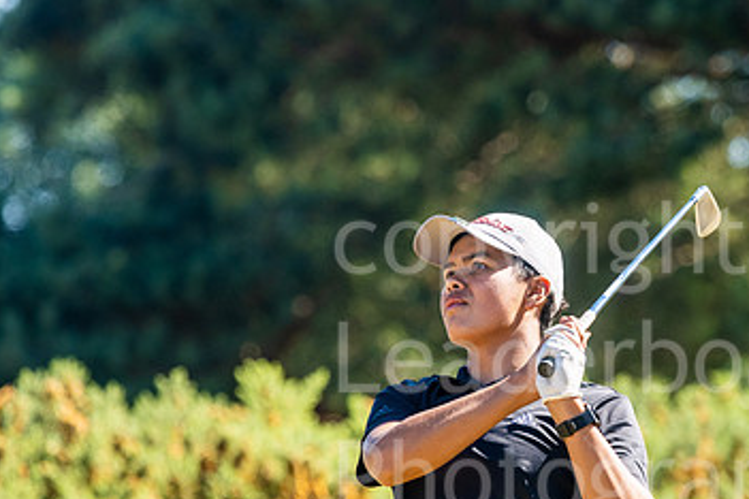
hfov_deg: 2.8
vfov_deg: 1.9
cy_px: 377
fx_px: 15457
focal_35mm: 743
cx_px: 615
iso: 250
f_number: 5
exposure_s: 1/640
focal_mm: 300
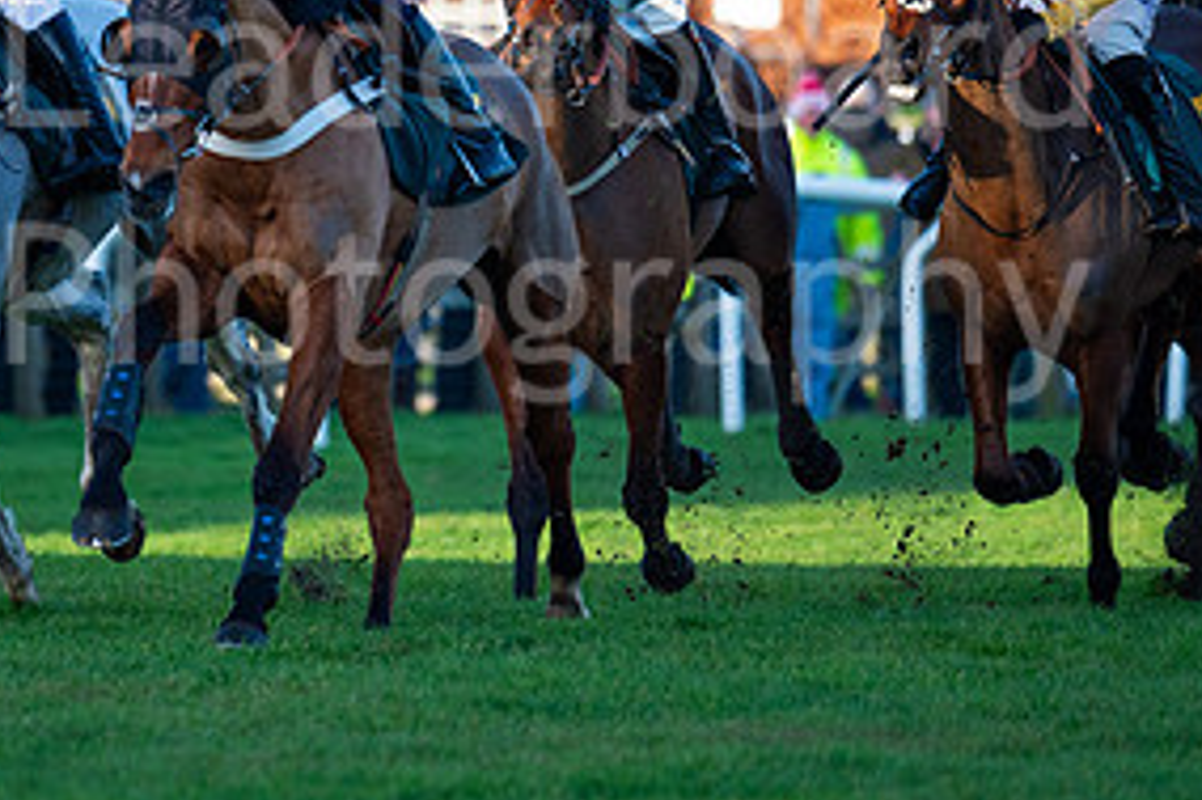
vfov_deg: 1.5
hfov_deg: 2.3
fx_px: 29698
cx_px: 444
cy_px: 64
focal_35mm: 890
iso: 800
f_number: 4.5
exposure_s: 1/2000
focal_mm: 400
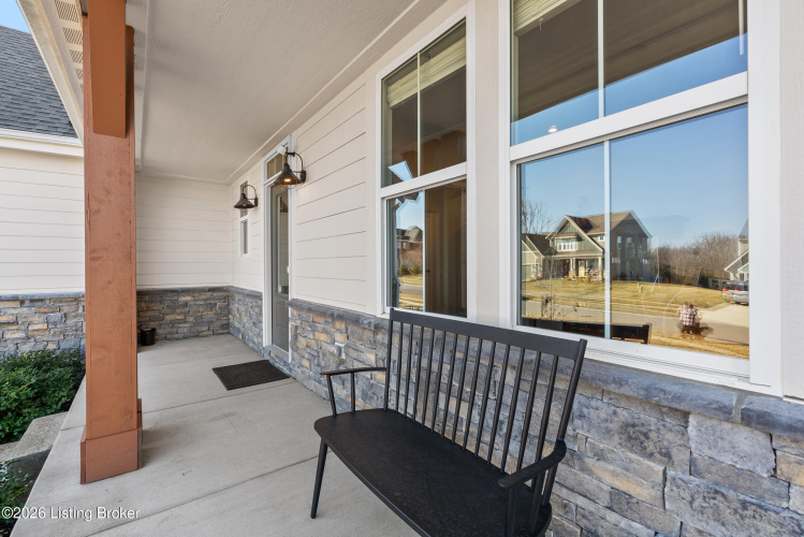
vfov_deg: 73.8
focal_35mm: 16
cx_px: 402
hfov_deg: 96.7
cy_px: 268
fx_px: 357
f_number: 11
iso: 400
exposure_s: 1/20
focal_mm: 16
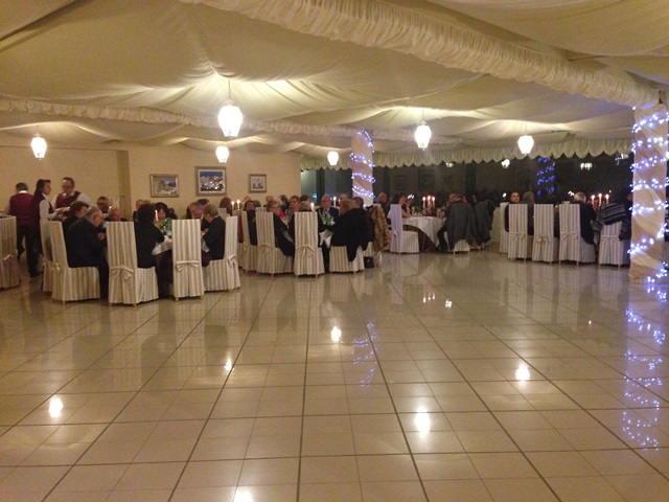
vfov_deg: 42.9
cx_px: 334
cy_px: 251
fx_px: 638
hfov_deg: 55.4
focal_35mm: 33
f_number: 2.4
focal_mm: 4.12
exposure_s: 1/17
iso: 400
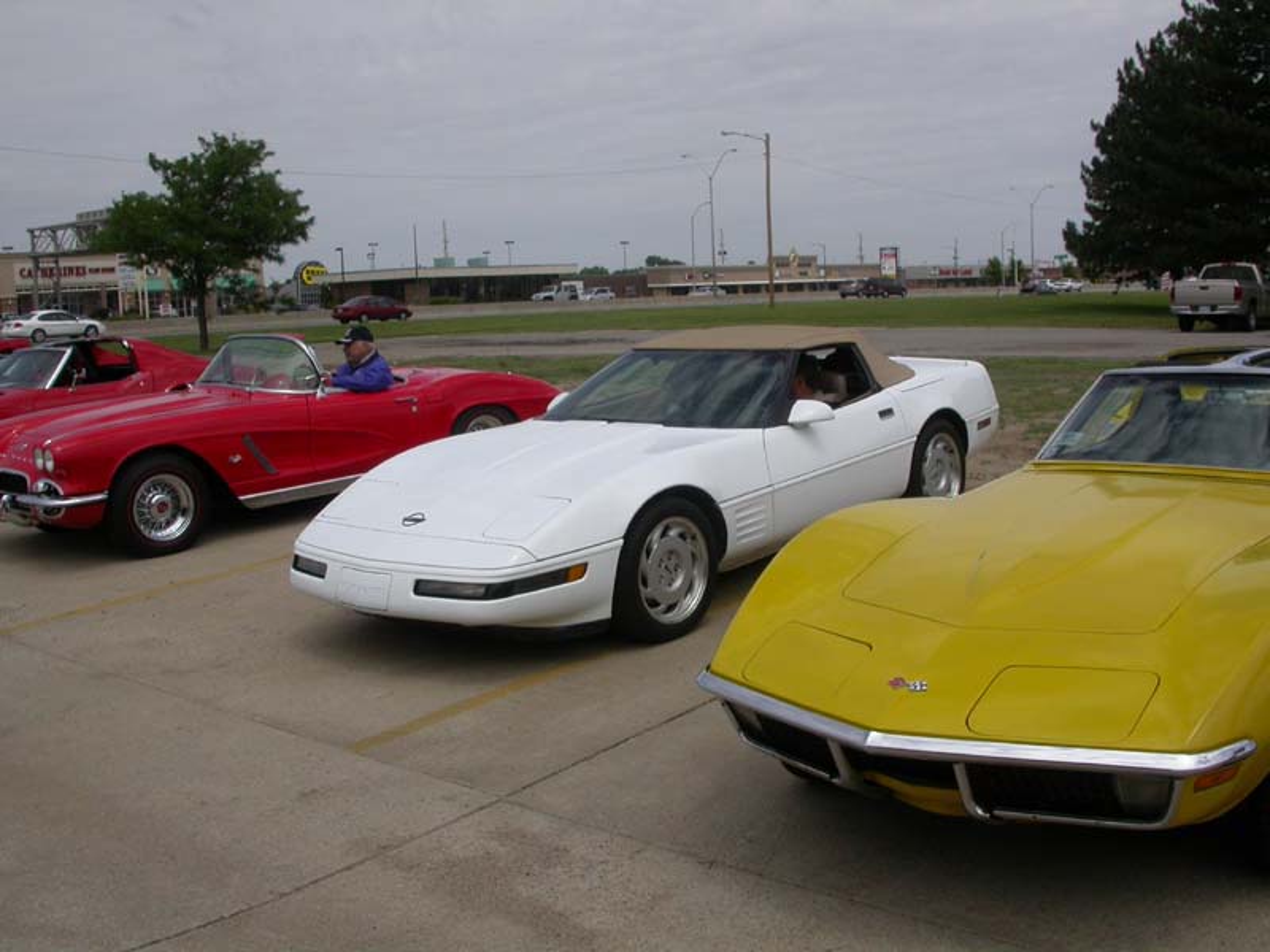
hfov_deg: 49.0
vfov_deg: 37.7
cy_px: 476
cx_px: 635
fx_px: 1394
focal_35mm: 38
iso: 100
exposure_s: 1/719
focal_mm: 7.85
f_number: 7.5
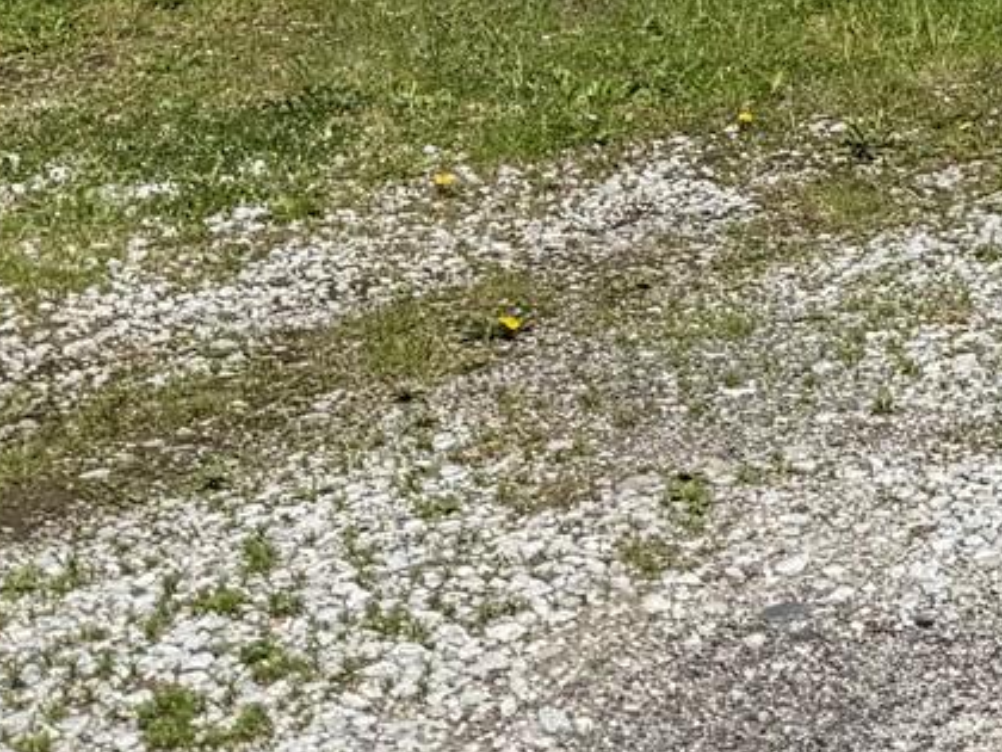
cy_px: -1000
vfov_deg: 10.9
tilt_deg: +5.3
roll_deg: +1.6
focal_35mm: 117
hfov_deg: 15.0
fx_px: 3387
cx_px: 1720
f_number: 1.78
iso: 80
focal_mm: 6.76
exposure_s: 1/4975
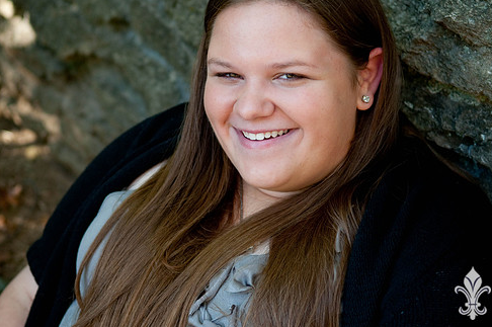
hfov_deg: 21.9
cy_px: 137
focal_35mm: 93
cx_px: 210
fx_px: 1270
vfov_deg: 14.7
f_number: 2.8
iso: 200
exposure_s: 1/200
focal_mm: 52
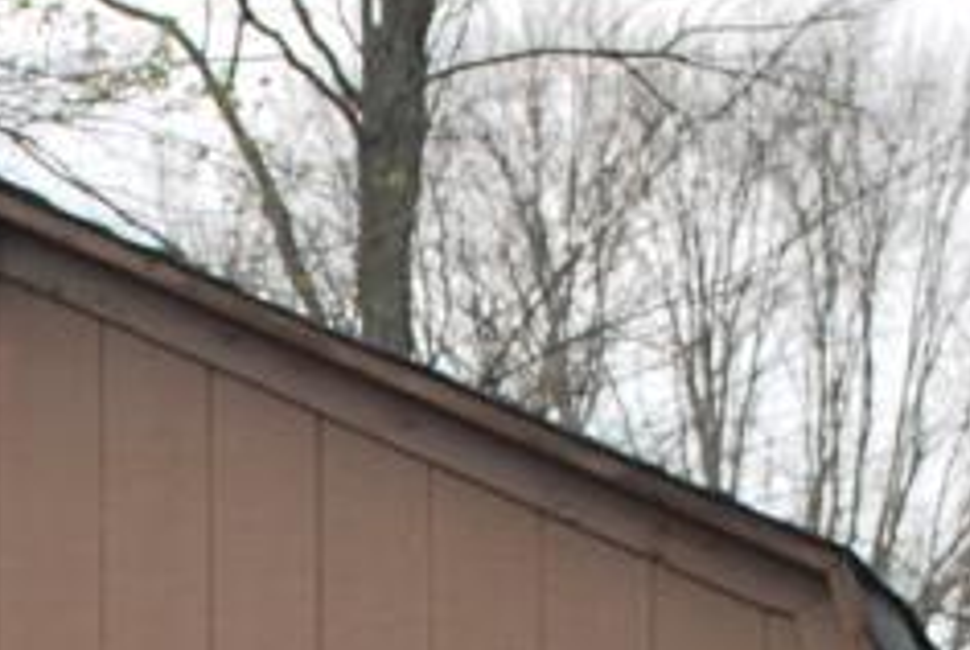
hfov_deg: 8.2
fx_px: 6690
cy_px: 1218
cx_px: -107
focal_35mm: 248
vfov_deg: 5.5
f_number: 7.1
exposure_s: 1/200
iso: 100
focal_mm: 26
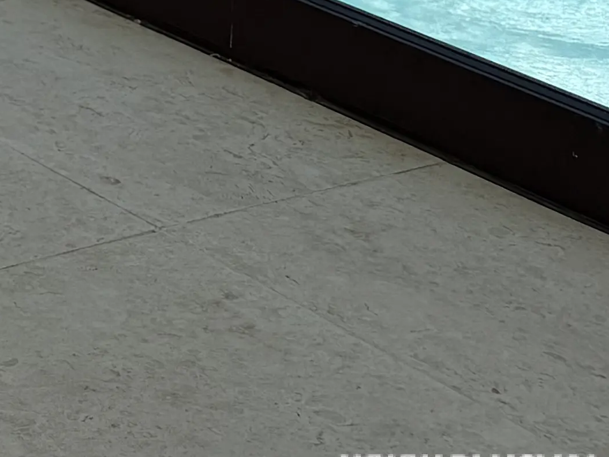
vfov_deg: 9.7
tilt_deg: -2.6
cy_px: -722
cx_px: -839
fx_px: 2287
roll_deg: +1.3
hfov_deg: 12.2
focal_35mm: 130
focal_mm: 6.76
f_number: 1.78
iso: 80
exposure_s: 1/6173
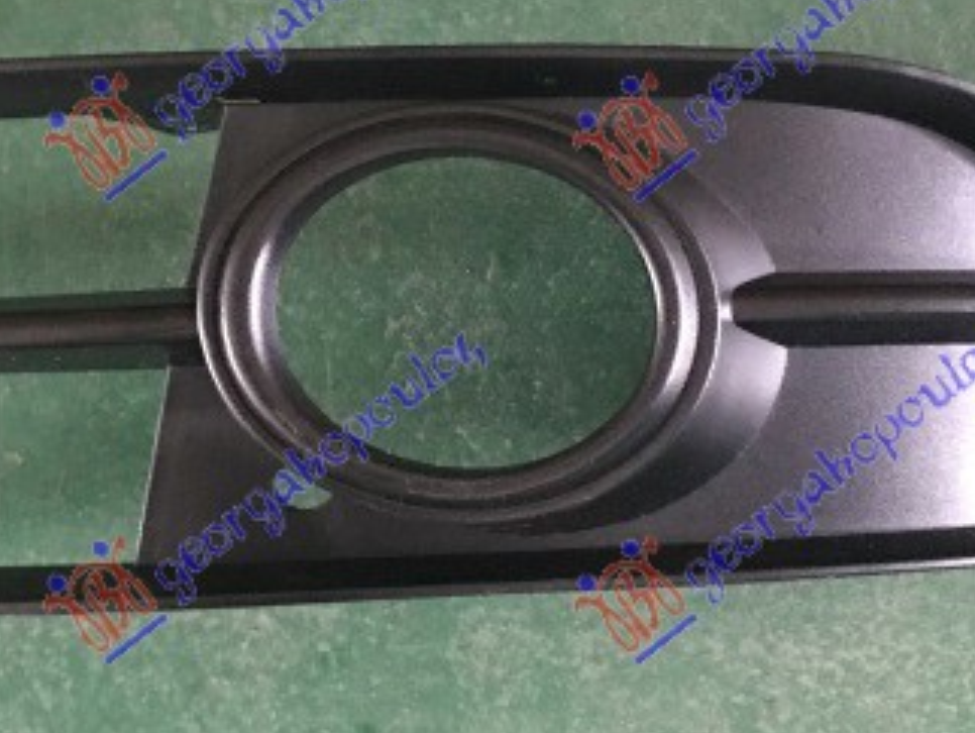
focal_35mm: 63
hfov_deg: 30.2
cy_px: 344
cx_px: 251
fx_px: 1776
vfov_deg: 23.3
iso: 160
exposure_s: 1/4
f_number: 2.2
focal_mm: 4.15
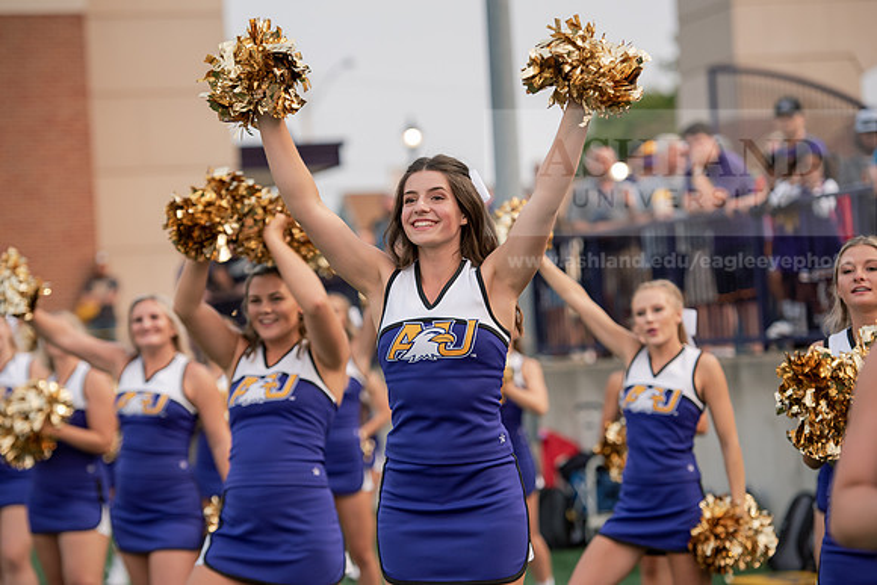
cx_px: 438
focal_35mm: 122
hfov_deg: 16.8
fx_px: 2973
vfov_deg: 11.2
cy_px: 292
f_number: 3.5
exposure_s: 1/1000
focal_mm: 122
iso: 1250
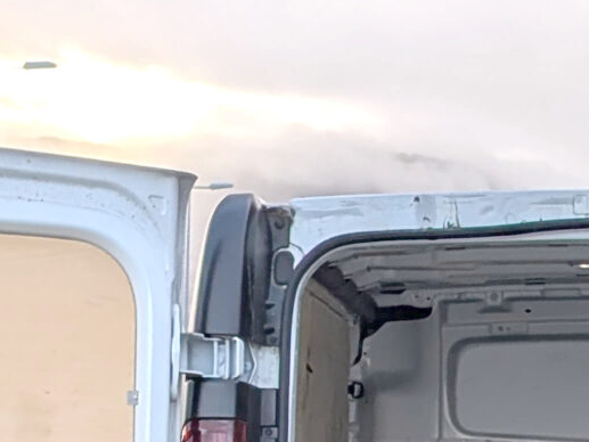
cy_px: 623
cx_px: 673
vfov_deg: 14.7
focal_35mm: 95
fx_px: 1617
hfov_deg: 19.6
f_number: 1.8
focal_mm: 6.86
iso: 80
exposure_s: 1/3200
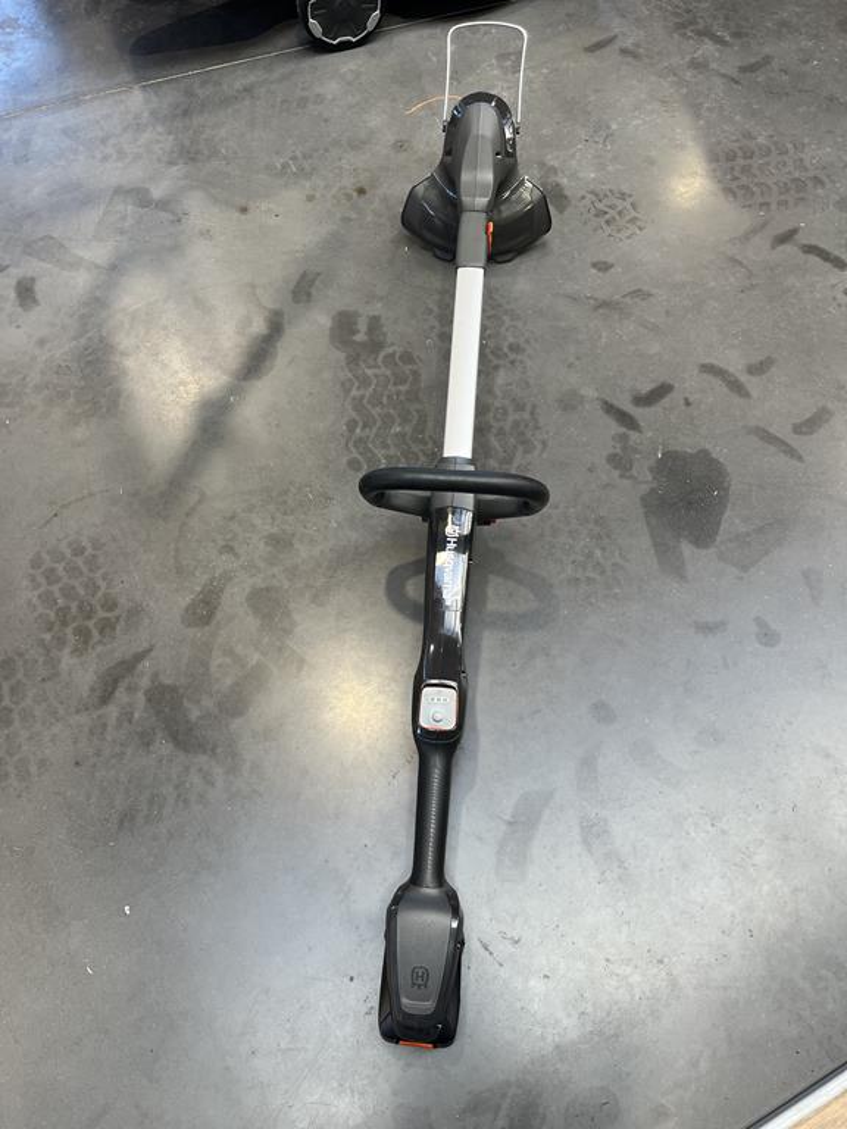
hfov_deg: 53.1
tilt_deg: -64.1
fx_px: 848
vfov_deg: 67.3
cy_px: 564
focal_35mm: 26
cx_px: 424
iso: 64
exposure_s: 1/100
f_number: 1.6
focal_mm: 5.1
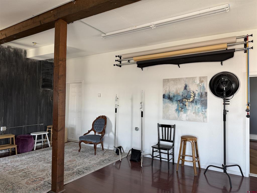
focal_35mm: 24
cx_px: 128
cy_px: 96
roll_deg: -0.8
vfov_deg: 56.8
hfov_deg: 71.6
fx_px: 178
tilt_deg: +2.0
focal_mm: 6.76
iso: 125
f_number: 1.78
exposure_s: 1/121
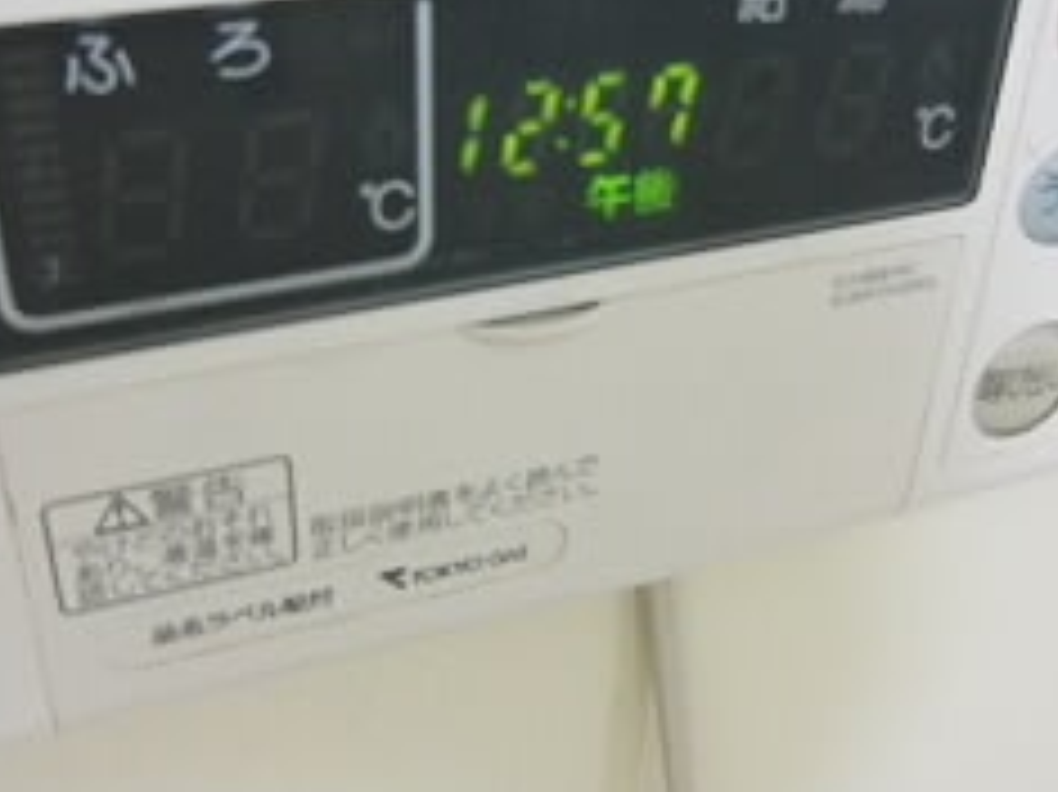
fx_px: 1344
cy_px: 281
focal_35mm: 44
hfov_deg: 42.9
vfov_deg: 32.6
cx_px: 594
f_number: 3.2
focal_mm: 4.3
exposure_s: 1/20
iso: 800
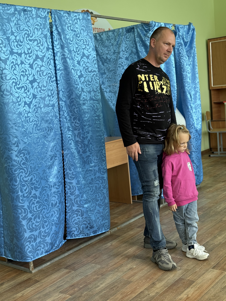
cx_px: 113
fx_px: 418
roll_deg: +4.9
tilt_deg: -8.0
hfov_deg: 30.3
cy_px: 150
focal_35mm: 48
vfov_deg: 39.7
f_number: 1.78
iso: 100
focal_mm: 6.76
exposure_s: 1/111
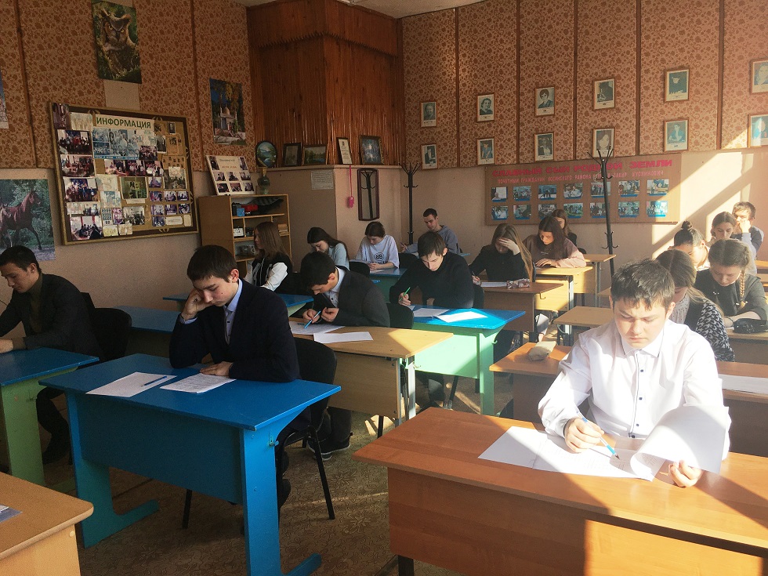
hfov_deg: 61.7
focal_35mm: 29
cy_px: 288
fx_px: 643
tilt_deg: -7.3
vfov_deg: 48.2
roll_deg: +2.4
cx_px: 384
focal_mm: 4.15
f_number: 2.2
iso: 25
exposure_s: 1/545
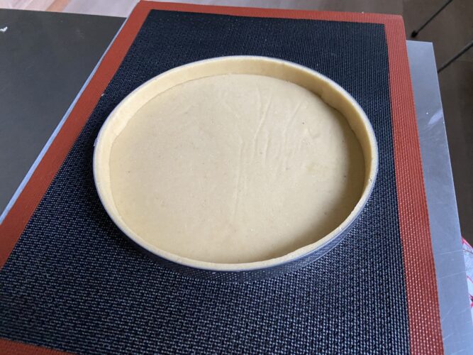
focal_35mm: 26
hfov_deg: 67.3
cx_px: 236
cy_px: 178
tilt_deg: -56.4
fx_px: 355
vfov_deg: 53.0
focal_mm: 4.25
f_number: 1.8
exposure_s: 1/33
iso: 500
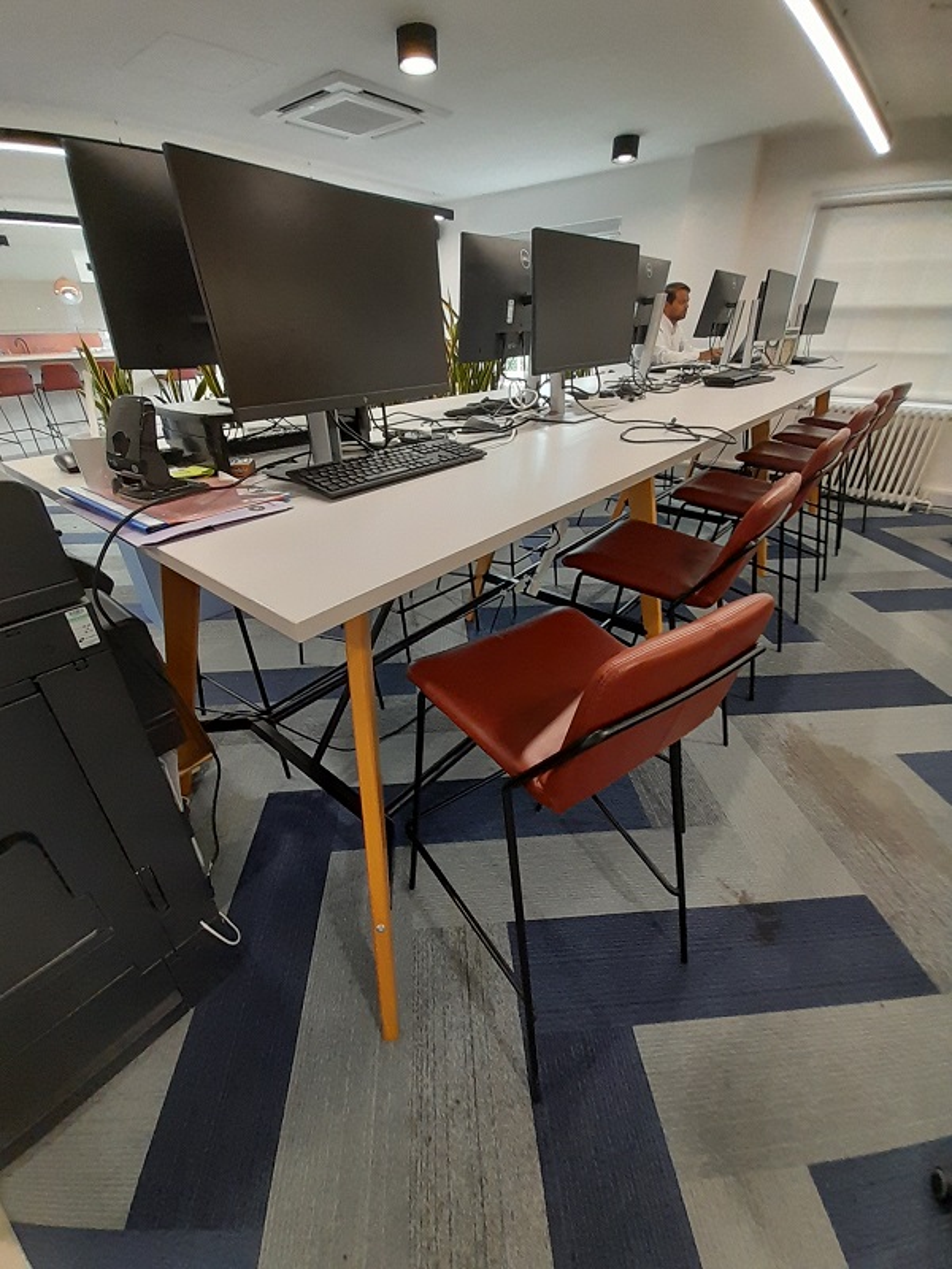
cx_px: 476
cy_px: 634
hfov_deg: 89.9
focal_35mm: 13
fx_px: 477
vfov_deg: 106.2
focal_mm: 1.13
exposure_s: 1/50
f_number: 2.2
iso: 160
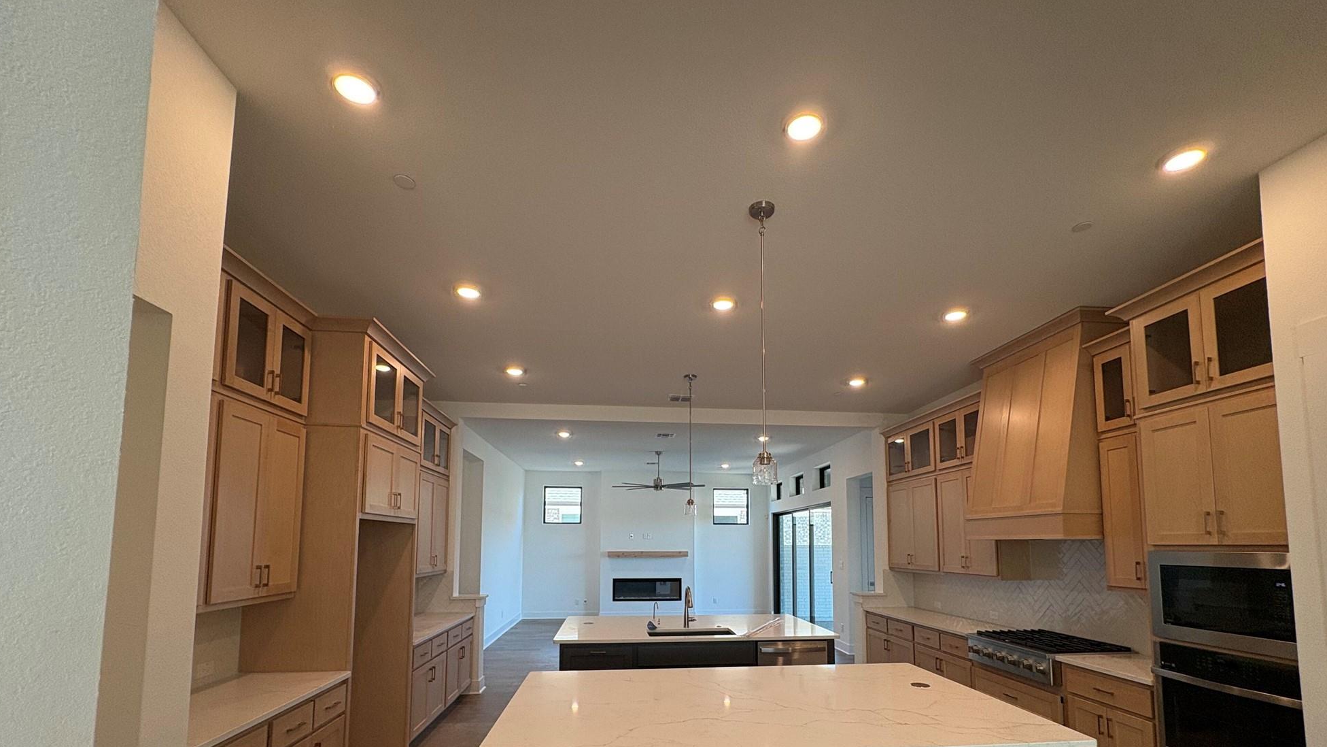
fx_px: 563
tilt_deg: +4.9
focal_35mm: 16
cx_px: 676
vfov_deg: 65.3
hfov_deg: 99.4
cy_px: 498
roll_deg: +0.0
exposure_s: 1/120
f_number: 2.2
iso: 160
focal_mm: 2.22
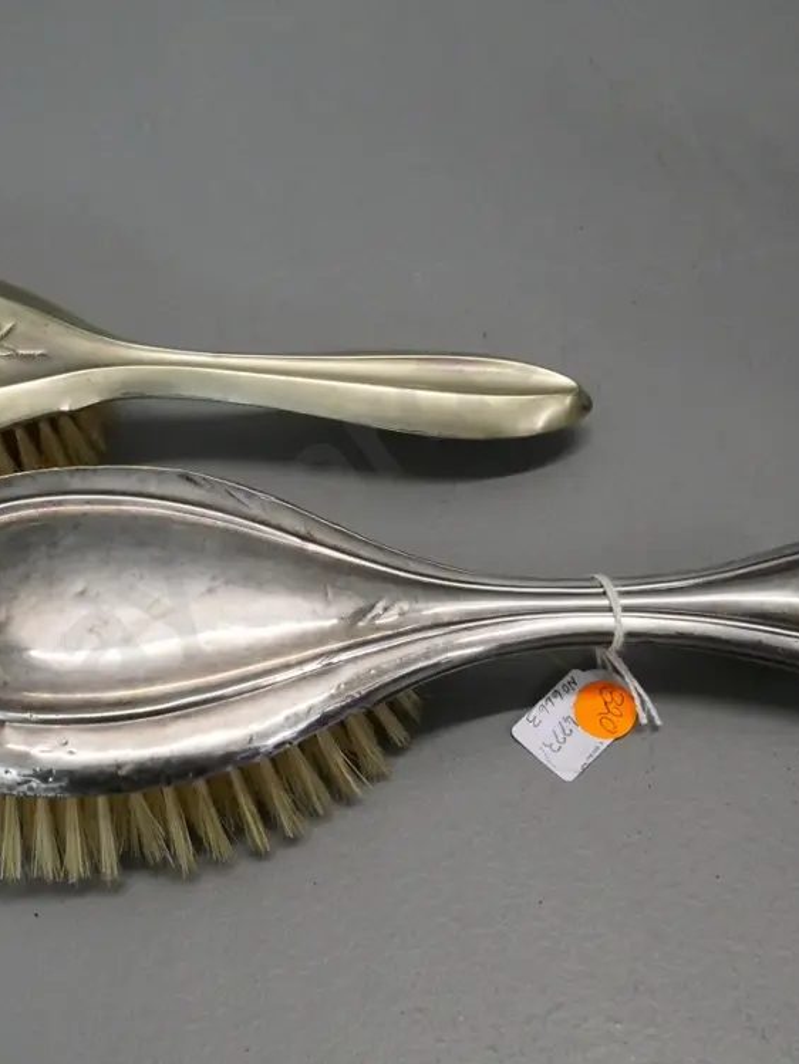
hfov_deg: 34.8
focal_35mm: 41
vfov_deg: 45.8
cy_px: 521
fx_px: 1261
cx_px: 272
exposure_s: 1/100
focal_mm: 15
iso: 3200
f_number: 6.3
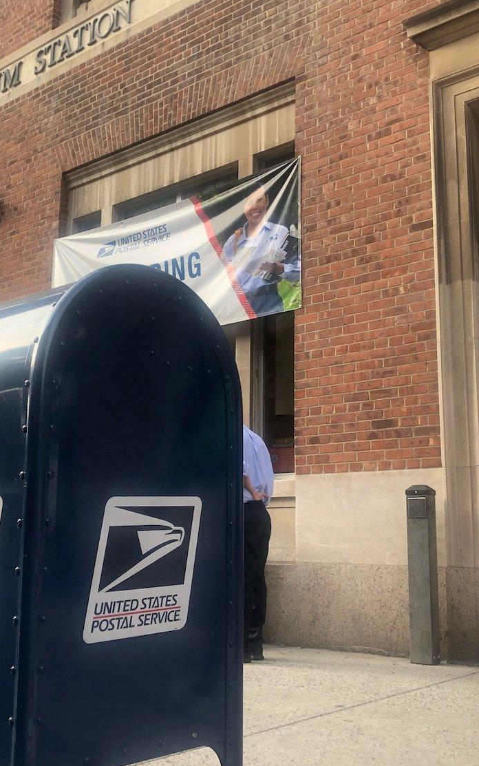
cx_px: 231
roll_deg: -1.2
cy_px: 385
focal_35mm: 40
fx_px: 835
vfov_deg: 49.3
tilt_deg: +11.4
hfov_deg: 32.0
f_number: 1.8
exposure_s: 1/165
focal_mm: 4
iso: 20
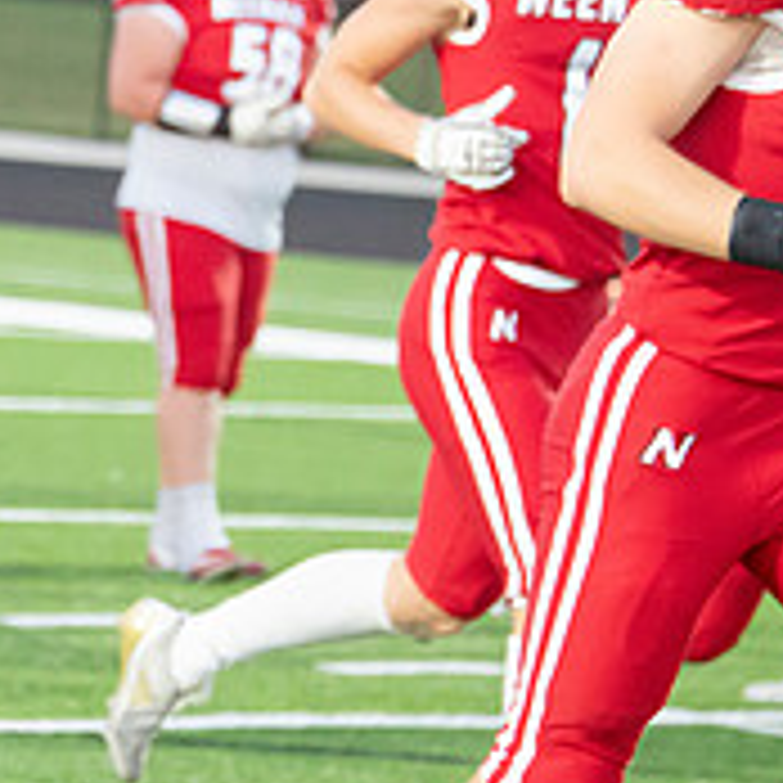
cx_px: -117
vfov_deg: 4.6
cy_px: 281
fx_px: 9776
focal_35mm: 382
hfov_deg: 4.6
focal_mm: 135
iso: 8000
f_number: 5.6
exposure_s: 1/500
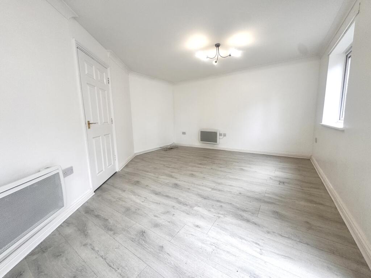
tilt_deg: -7.3
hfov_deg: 102.1
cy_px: 139
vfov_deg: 85.7
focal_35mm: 14
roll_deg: +2.5
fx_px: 150
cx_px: 186
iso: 50
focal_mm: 2.22
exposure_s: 1/100
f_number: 2.2
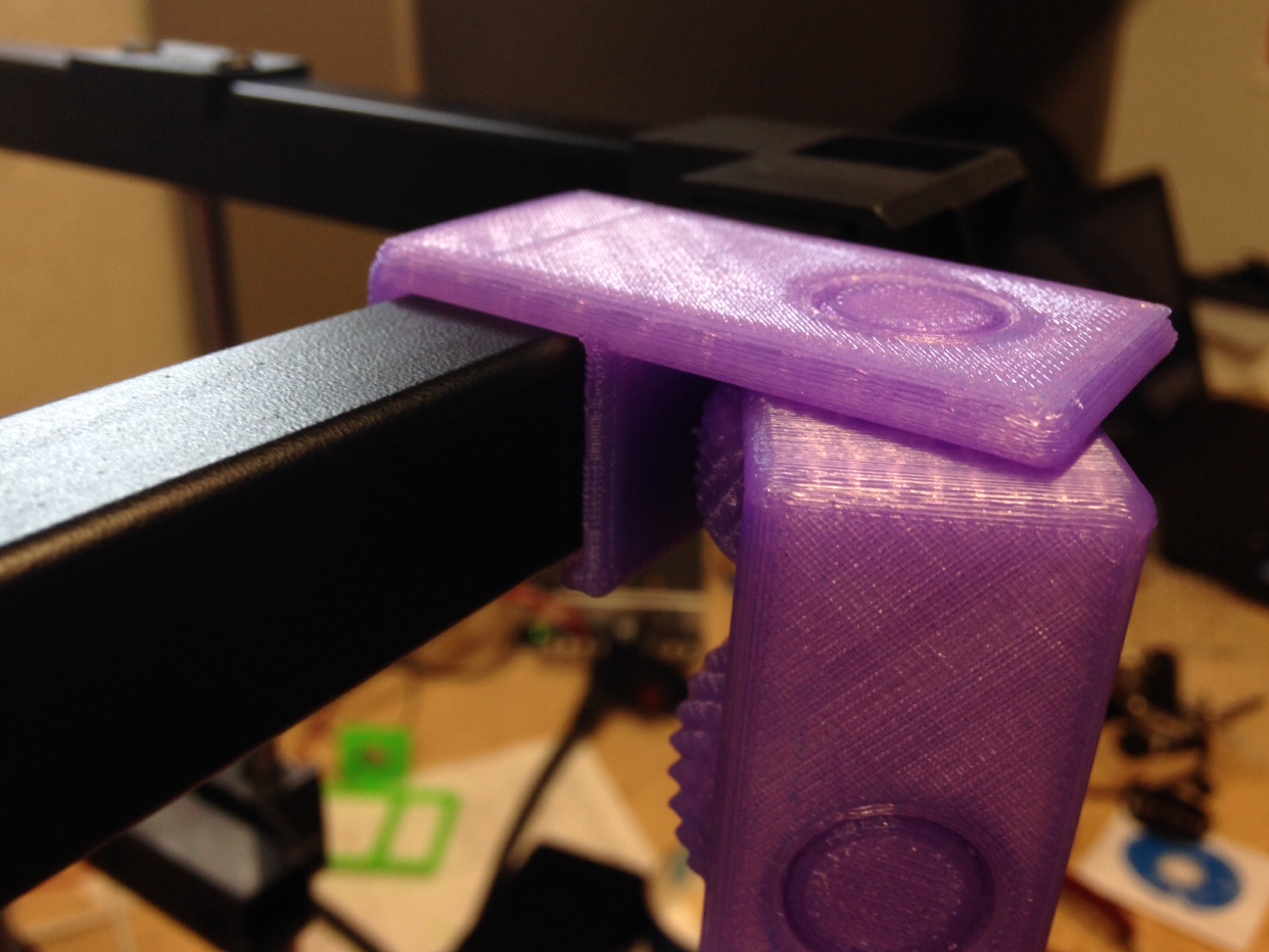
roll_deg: -0.1
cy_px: 467
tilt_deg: -23.0
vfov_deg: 41.8
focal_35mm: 34
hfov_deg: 53.9
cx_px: 626
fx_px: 1247
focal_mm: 4.12
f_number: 2.4
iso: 50
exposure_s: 1/30
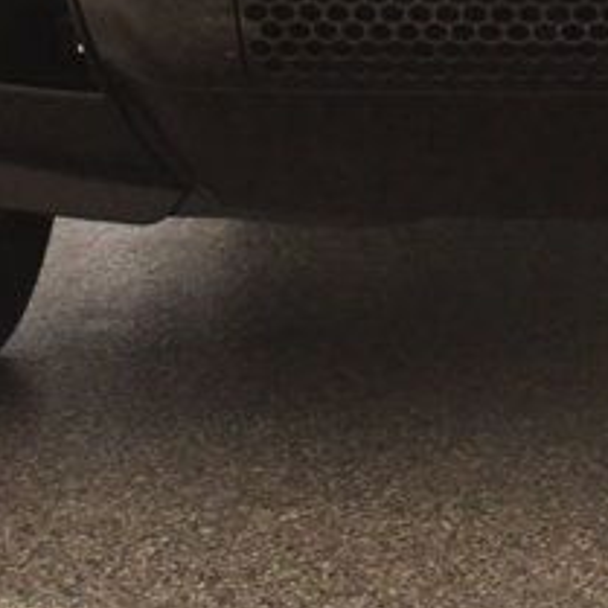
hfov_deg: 11.4
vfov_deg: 11.1
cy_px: -340
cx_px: 736
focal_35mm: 150
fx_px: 2981
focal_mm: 24
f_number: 3.8
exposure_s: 1/125
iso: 3200
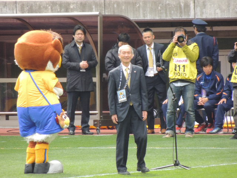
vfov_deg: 1.7
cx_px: 118
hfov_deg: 2.2
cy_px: 89
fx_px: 6162
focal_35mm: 900
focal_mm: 160.5
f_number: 5.5
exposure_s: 1/500
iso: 720
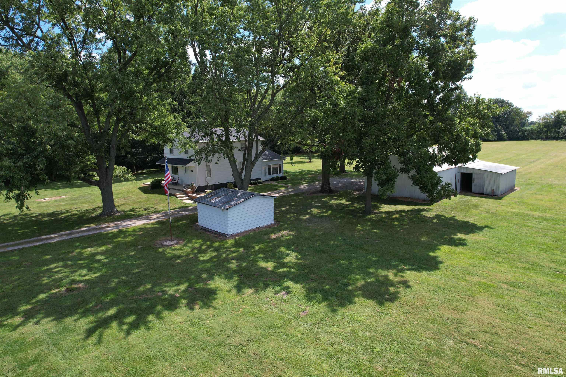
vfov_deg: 57.2
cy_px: 188
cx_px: 283
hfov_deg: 78.6
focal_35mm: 22
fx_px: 346
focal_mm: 8.38
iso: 110
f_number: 2.8
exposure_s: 1/1250
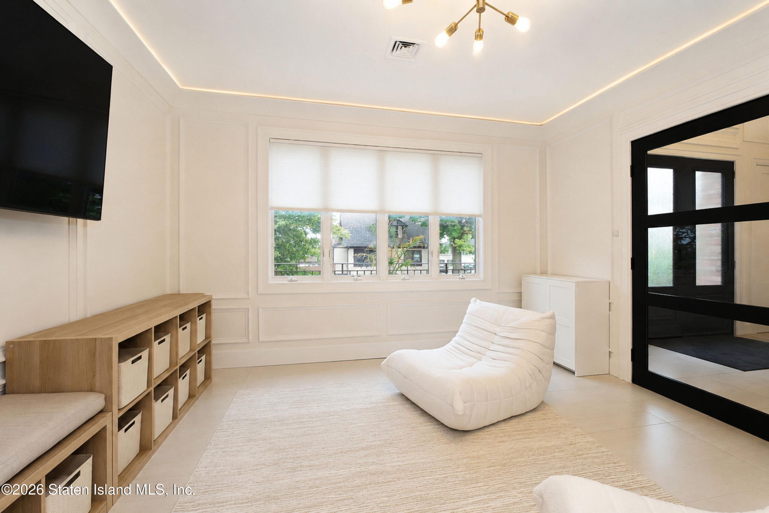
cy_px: 256
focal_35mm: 15
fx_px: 320
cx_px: 384
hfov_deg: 100.4
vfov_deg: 77.3
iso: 1000
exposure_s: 1/80
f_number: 8
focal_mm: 10
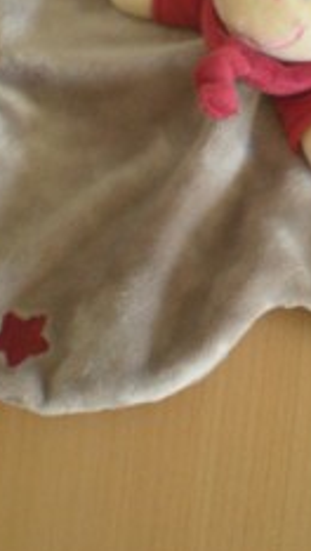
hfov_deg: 13.0
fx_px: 1346
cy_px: 104
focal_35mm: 92
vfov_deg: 22.8
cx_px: 311
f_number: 3.1
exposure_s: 1/8
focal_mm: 6.3
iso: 205
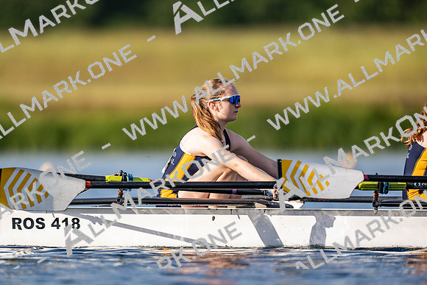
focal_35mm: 600
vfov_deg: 2.3
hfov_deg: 3.4
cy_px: 142
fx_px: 7118
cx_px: 214
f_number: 4
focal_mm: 600
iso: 220
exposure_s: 1/2500
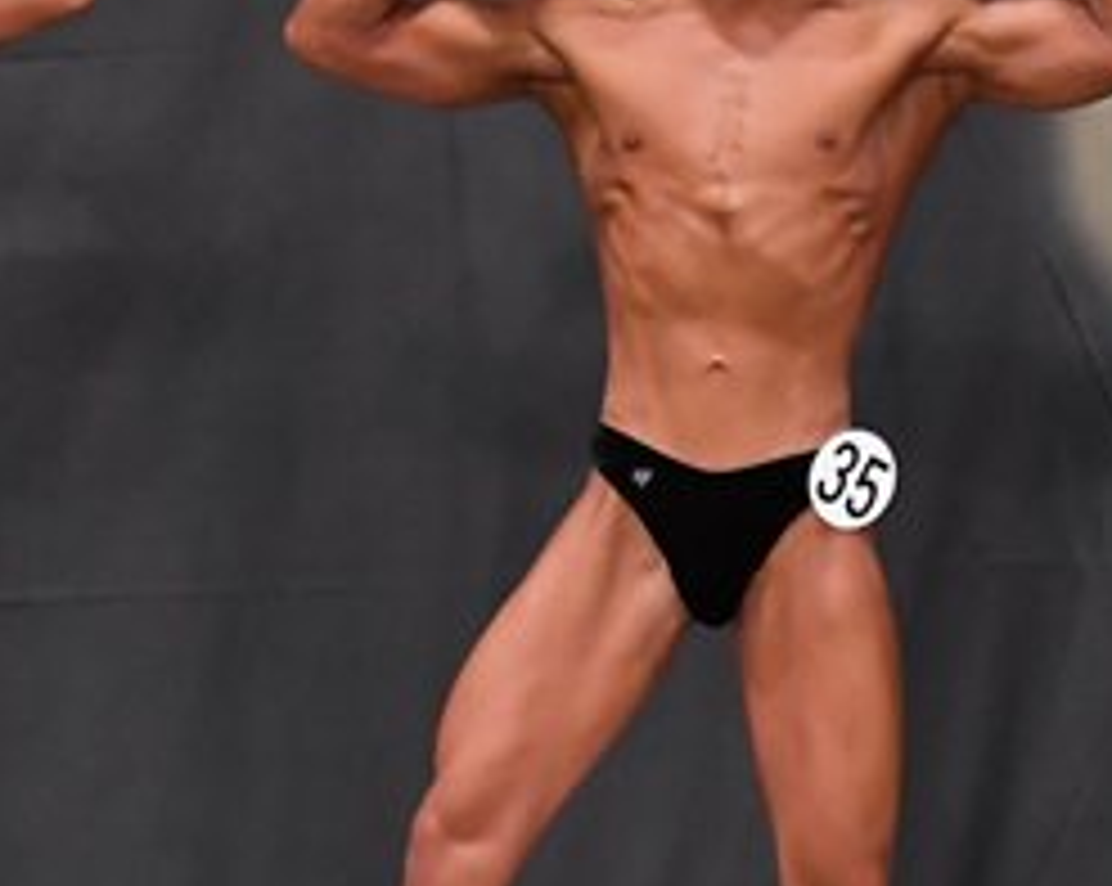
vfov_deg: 2.8
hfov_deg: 3.5
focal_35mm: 551
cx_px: 1335
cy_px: 508
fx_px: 18112
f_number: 5.6
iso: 5000
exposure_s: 1/400
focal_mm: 125
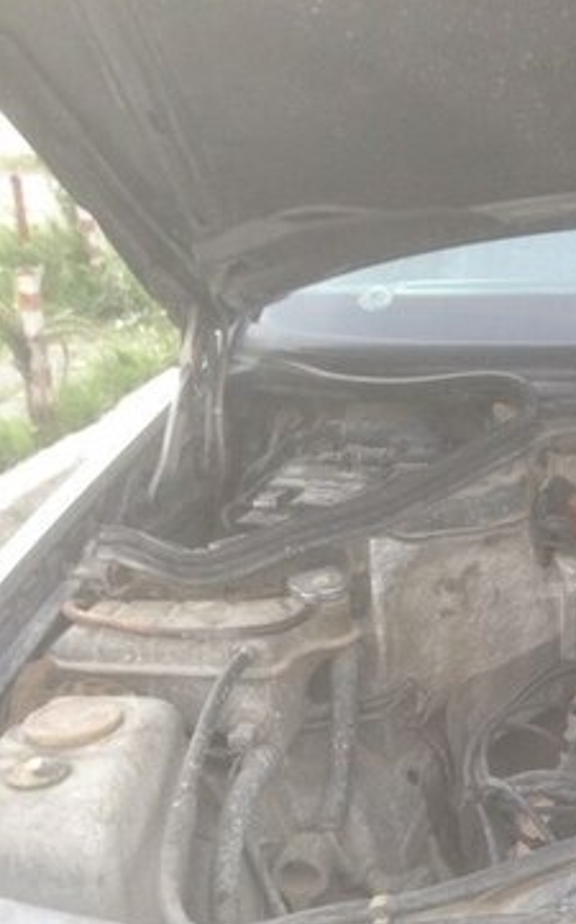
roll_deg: -7.1
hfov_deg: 18.5
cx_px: 801
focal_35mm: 64
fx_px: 1611
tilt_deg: -23.8
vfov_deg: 31.7
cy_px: 621
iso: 80
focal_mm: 4.12
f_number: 2.4
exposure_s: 1/120
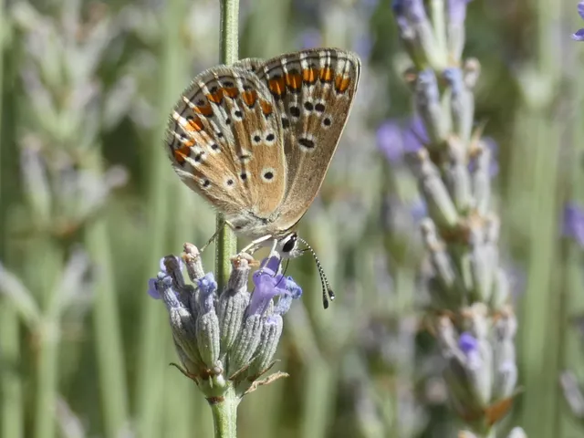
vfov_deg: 11.0
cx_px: 292
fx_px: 2278
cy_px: 219
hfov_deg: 14.6
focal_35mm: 135
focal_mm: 24.2
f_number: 5.3
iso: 80
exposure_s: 1/250
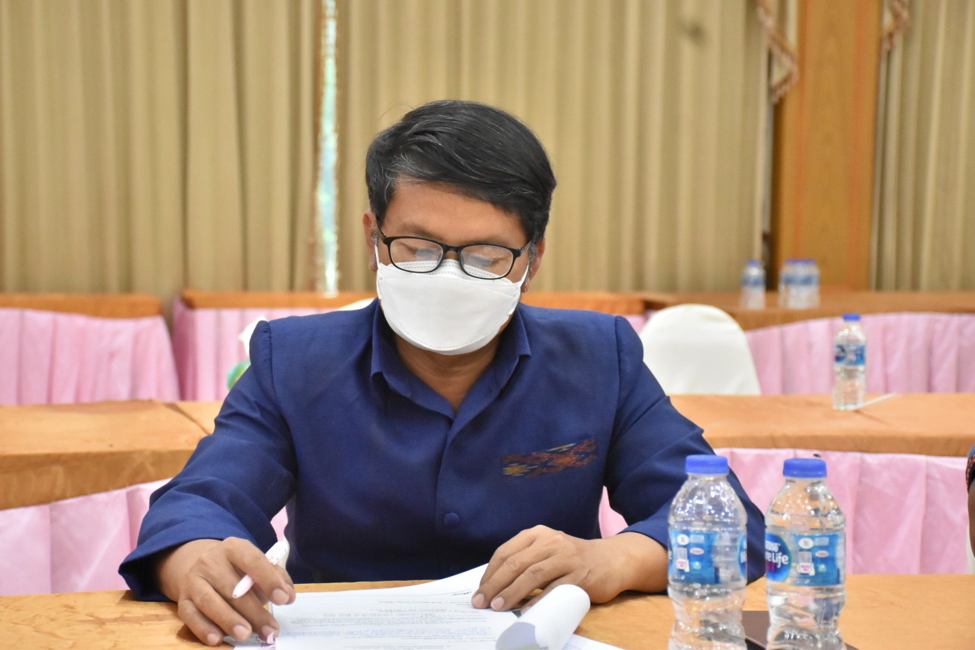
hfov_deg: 27.0
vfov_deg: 18.2
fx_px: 2031
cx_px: 488
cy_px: 325
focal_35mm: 75
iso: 2500
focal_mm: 50
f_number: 5
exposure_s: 1/100
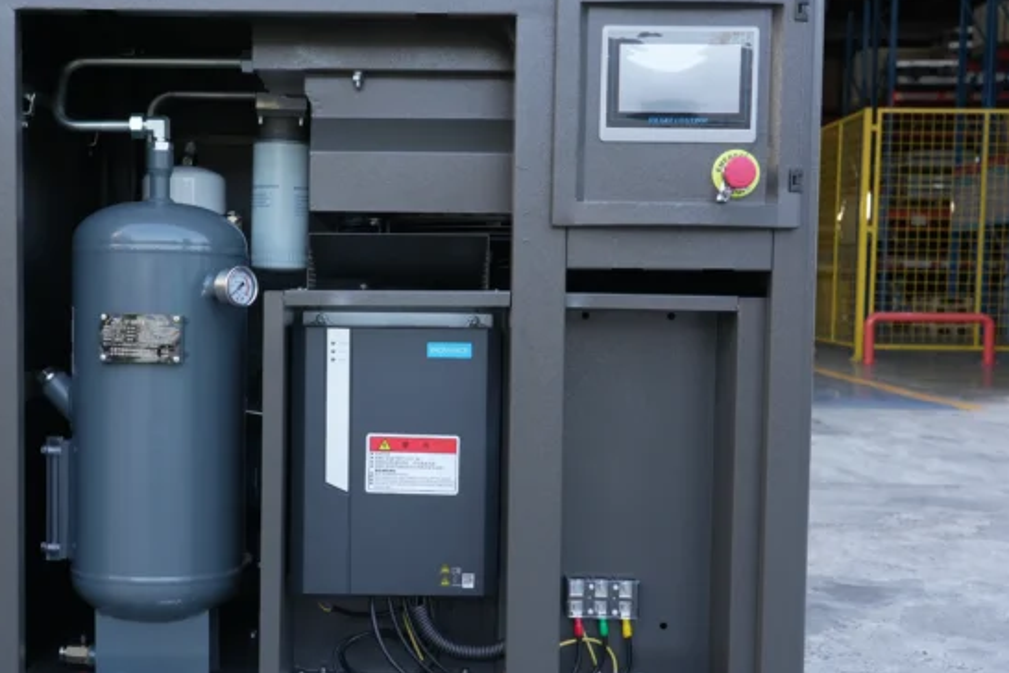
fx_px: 1457
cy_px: 394
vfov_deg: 26.0
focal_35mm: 52
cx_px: 390
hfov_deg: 38.0
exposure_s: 1/125
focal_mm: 37
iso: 800
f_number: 8
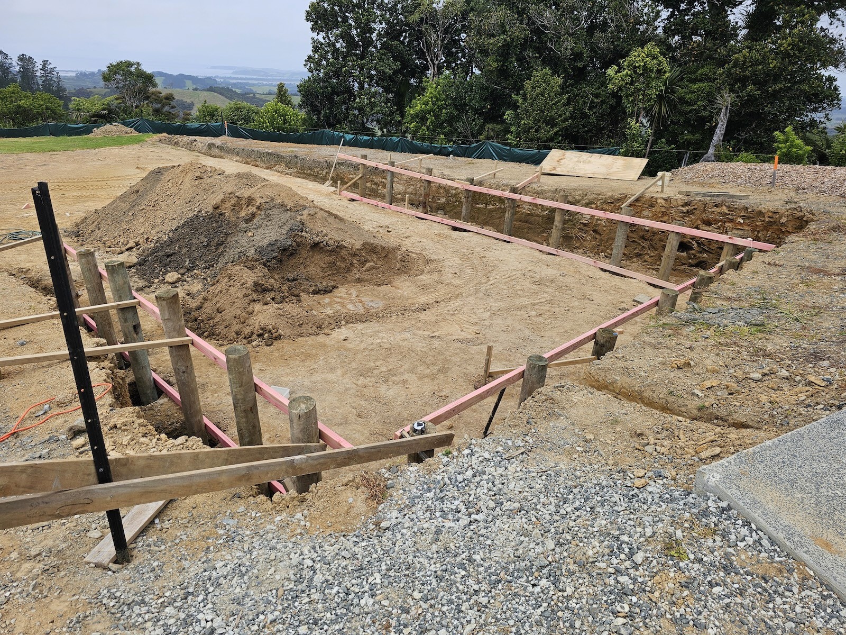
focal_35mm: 23
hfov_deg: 73.9
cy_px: 318
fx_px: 562
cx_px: 423
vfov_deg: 58.9
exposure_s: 1/825
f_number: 1.7
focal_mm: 6.3
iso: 10
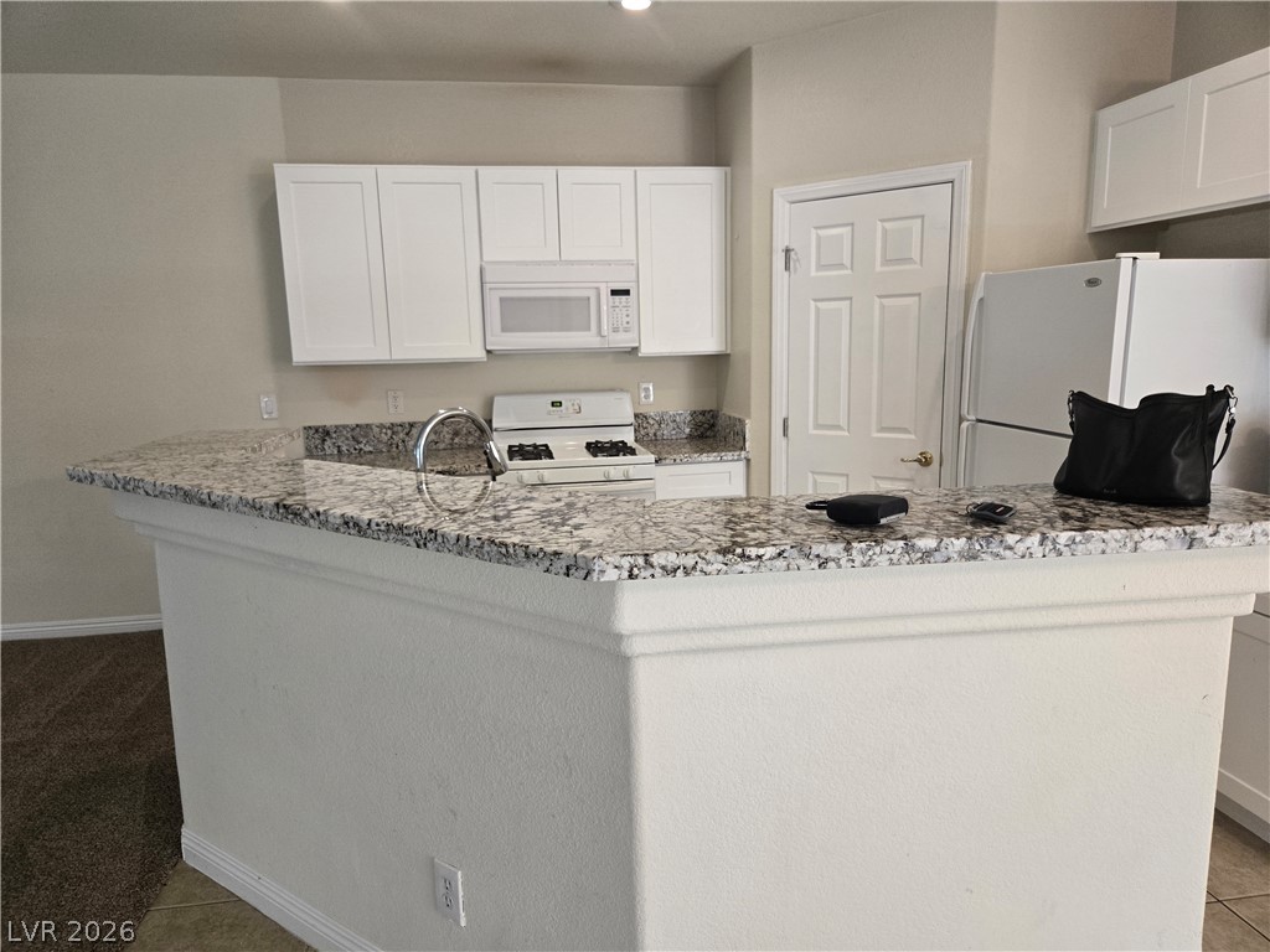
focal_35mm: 23
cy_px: 476
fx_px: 844
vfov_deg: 58.9
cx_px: 635
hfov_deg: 73.9
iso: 250
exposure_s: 1/120
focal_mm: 5.4
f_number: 1.8
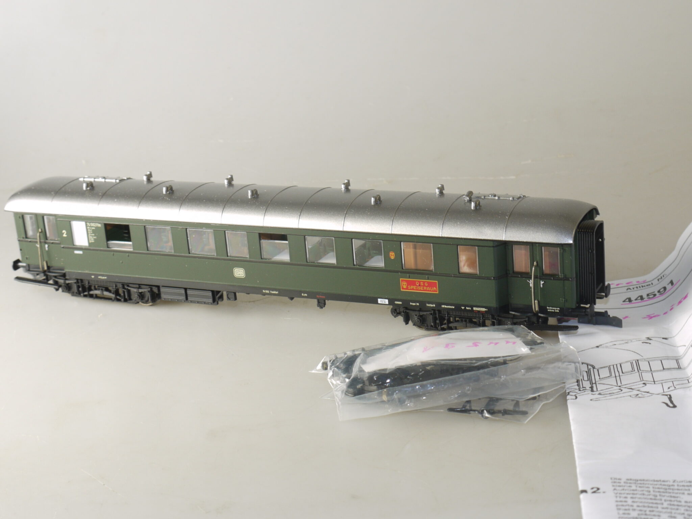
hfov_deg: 28.6
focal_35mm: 68
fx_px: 1359
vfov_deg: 21.6
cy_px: 260
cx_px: 346
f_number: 10
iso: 100
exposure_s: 1/13
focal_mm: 24
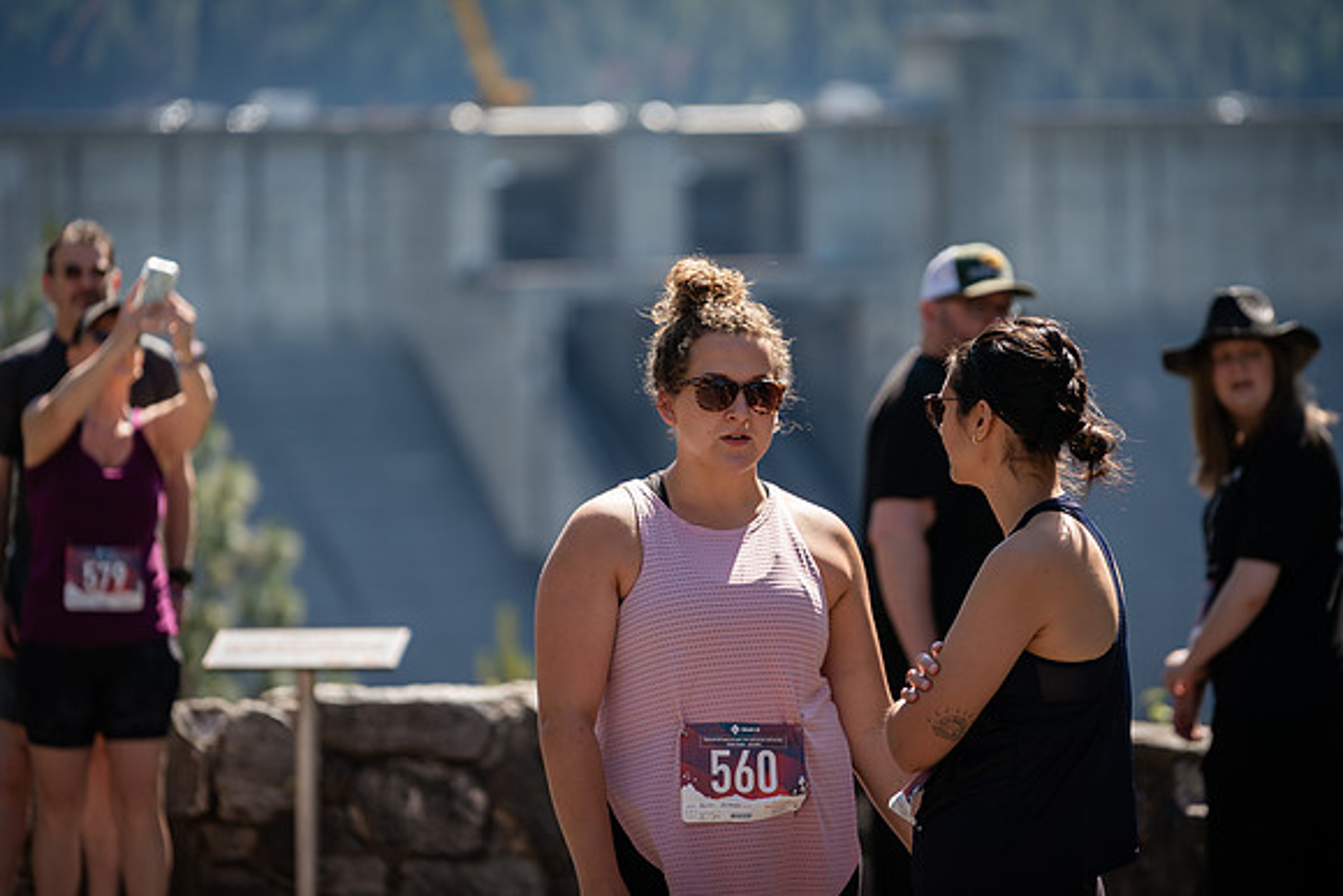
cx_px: 712
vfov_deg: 6.3
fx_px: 8104
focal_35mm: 217
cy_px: 437
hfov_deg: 9.5
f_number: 4
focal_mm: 200
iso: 125
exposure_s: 1/500
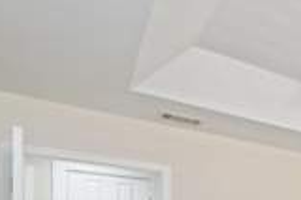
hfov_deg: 29.8
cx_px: 440
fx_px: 350
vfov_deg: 26.4
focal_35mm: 42
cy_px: 267
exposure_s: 1/25
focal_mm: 14
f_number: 8
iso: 500
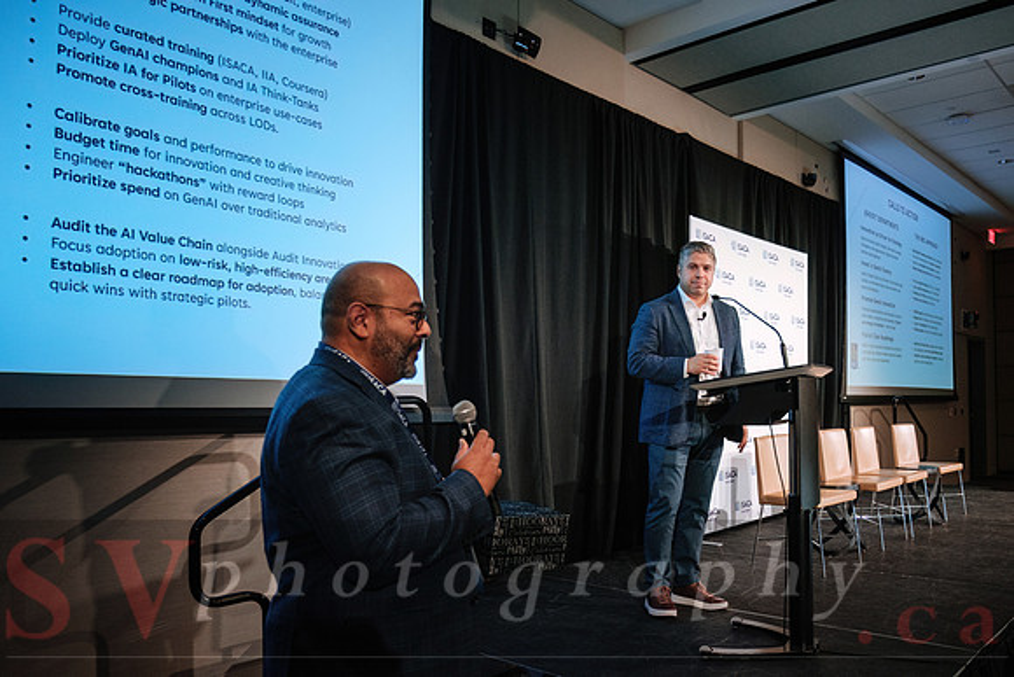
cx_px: 585
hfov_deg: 65.1
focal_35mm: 28
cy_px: 385
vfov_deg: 46.3
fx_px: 789
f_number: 2.8
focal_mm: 16
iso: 800
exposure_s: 1/100
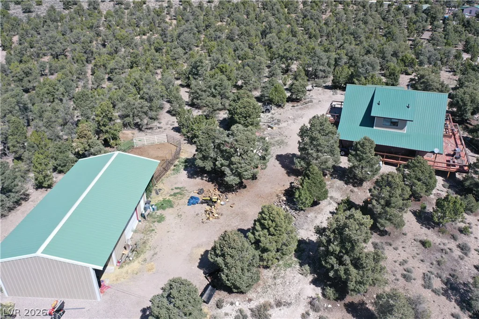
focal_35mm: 28
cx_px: 240
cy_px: 160
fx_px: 373
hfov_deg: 65.5
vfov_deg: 46.4
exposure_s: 1/400
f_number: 2.8
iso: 100
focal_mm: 10.26
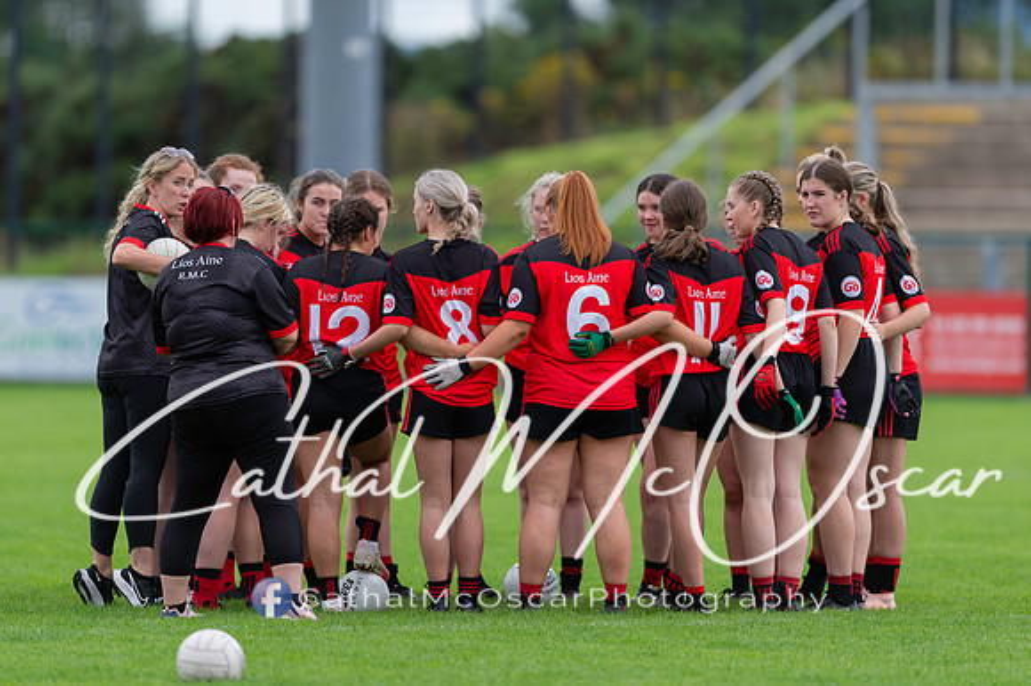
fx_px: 14334
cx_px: 504
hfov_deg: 4.1
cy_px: 310
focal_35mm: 501
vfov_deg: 2.7
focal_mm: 400
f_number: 2.8
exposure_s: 1/1000
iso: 160
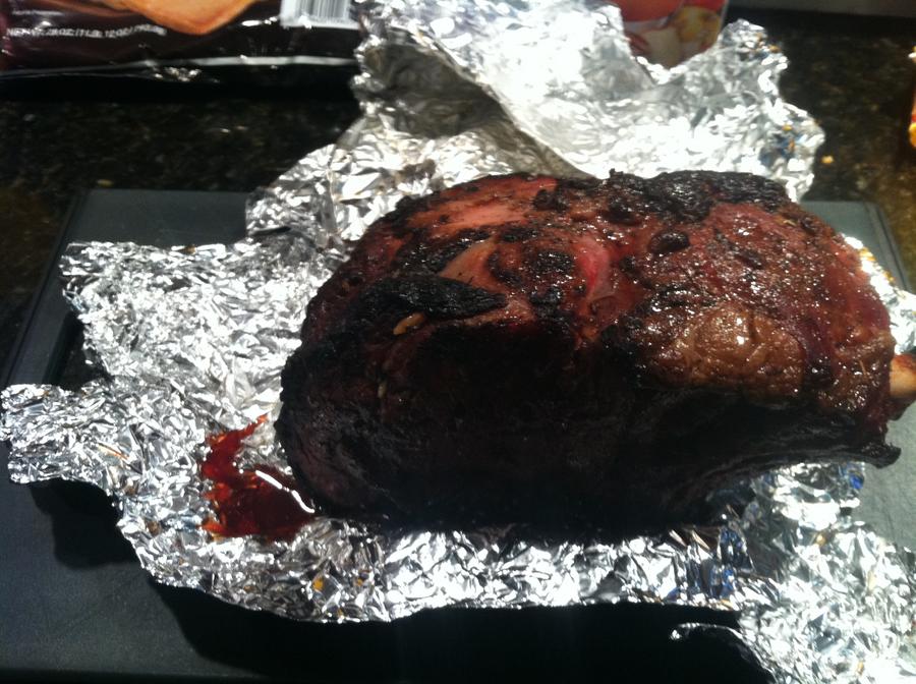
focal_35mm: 35
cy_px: 342
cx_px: 458
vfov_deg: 40.6
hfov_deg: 52.7
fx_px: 925
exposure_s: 1/15
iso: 200
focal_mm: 3.85
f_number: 2.8
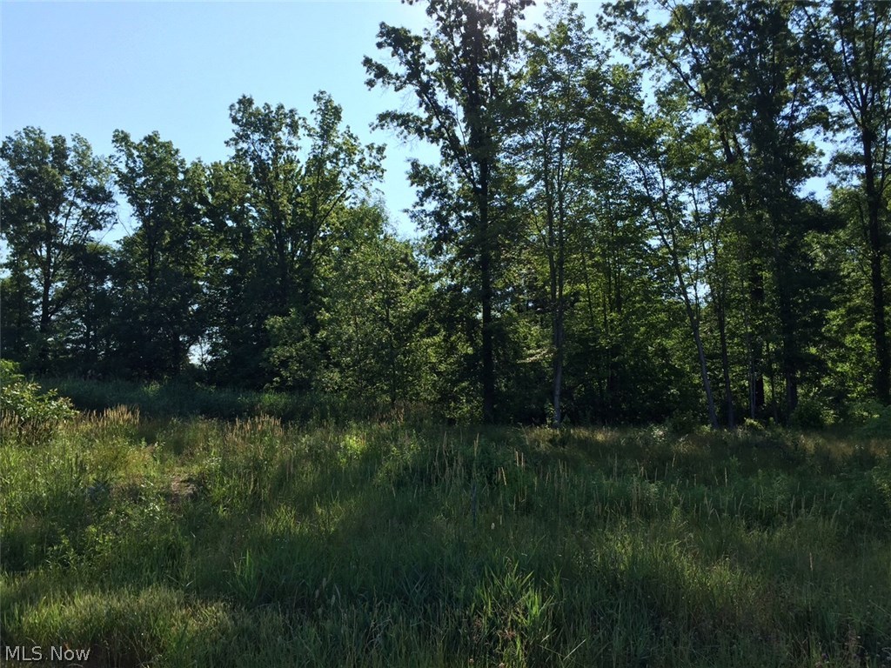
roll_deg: +0.3
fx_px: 746
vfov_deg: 48.2
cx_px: 446
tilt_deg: +5.4
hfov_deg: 61.7
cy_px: 334
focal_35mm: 29
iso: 32
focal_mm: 4.15
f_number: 2.2
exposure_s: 1/1522
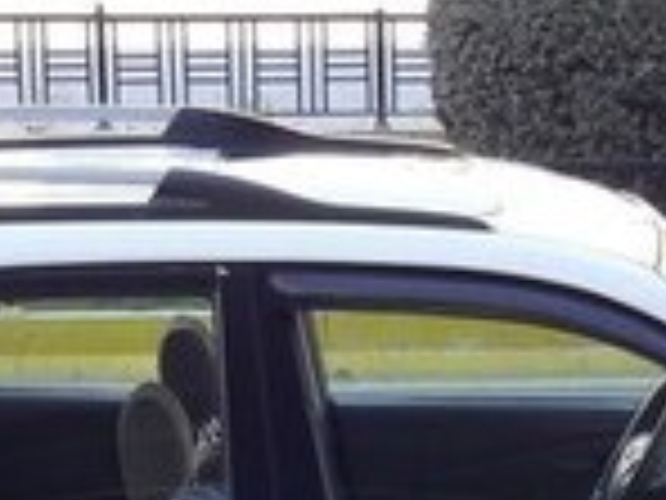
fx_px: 2405
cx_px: 490
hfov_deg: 15.7
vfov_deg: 11.4
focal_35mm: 125
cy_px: 714
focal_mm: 3.7
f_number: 1.9
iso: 40
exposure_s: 1/209
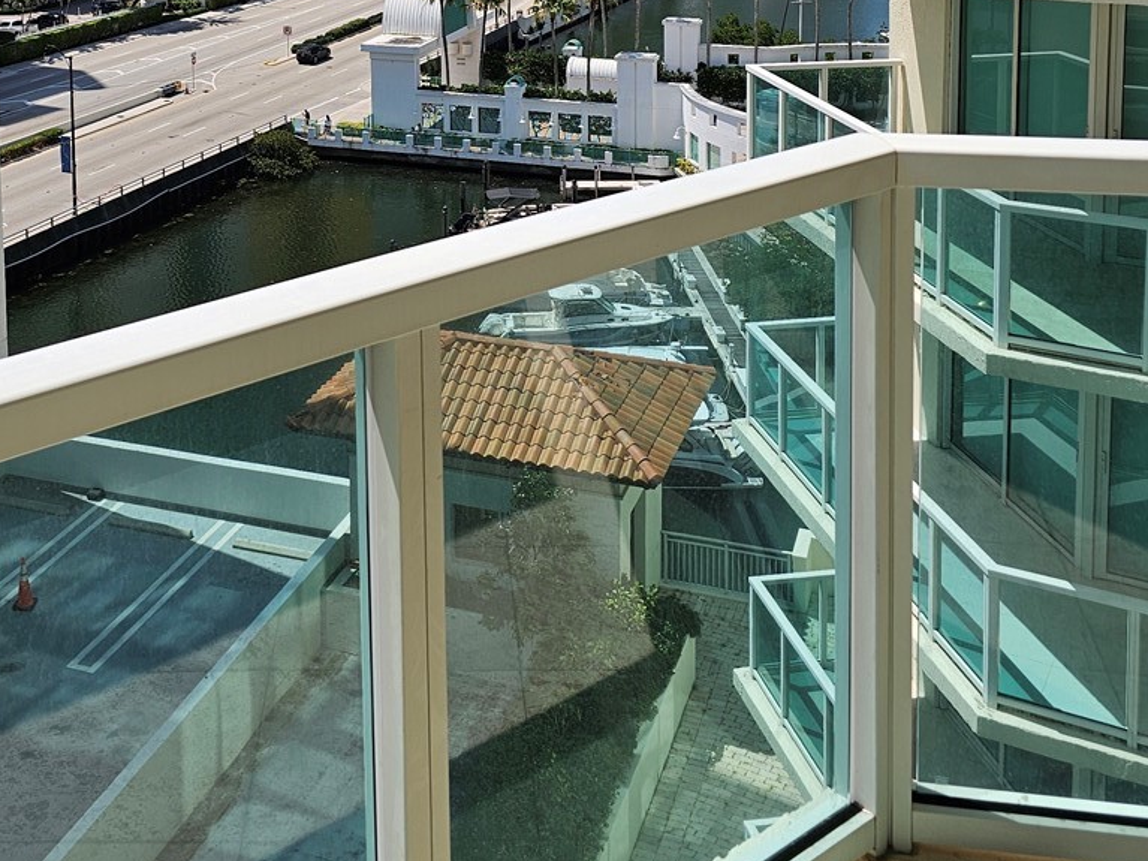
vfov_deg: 28.0
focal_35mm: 48
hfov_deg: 39.4
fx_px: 1592
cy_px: -42
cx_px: 419
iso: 16
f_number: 1.7
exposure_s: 1/1529
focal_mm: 6.3
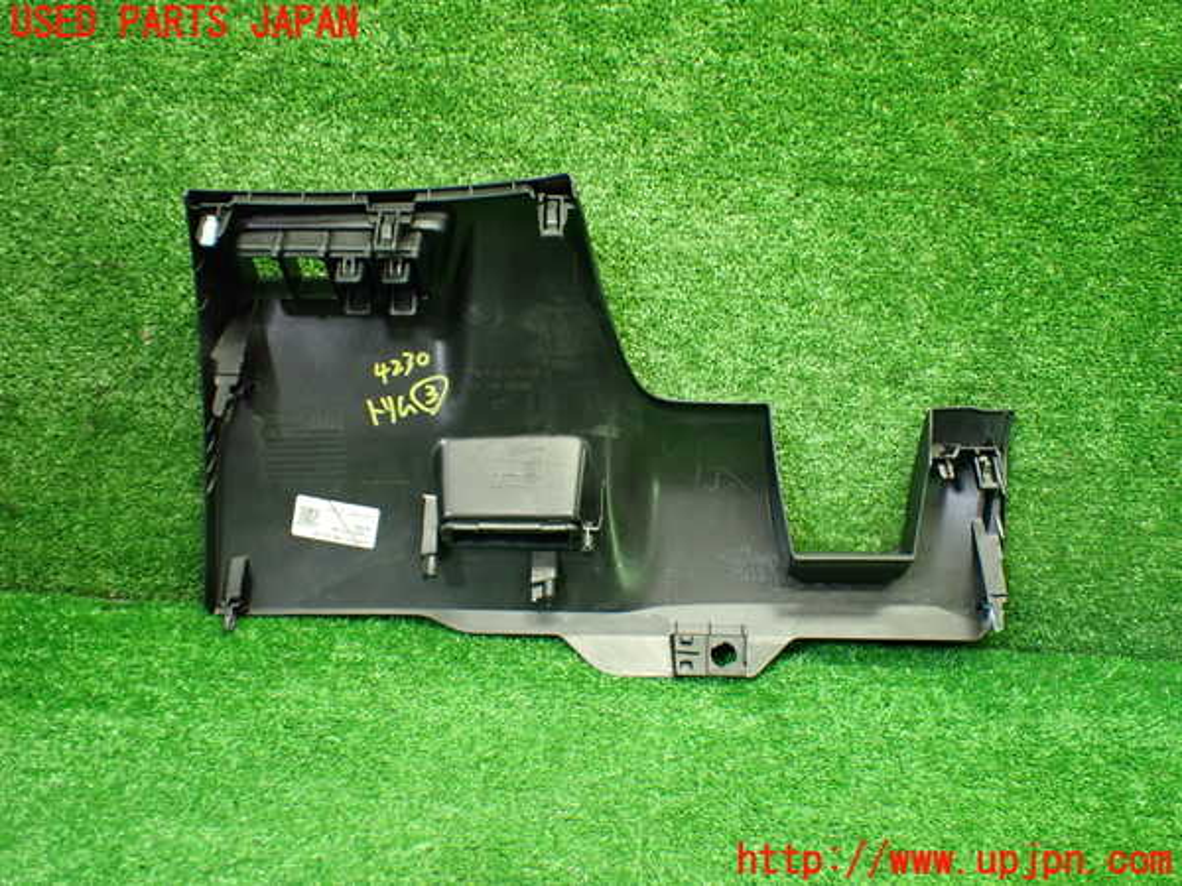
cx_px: 591
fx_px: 1024
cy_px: 443
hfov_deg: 60.0
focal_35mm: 30
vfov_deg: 46.8
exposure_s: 1/80
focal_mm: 5.4
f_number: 2.3
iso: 800
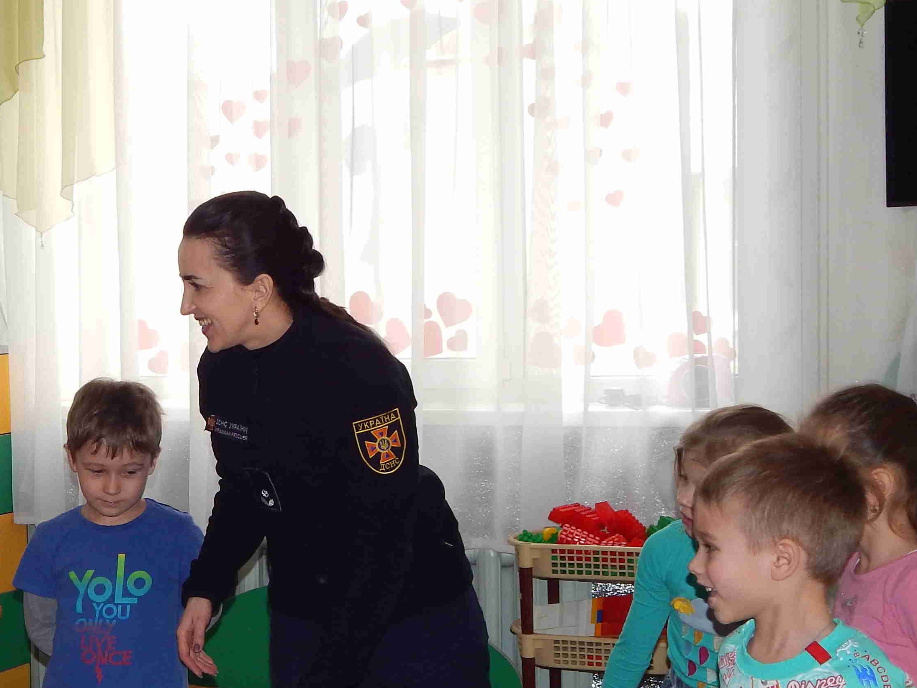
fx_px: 1907
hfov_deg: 26.3
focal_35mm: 72
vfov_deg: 20.3
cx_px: 135
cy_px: 480
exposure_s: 1/30
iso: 140
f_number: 3.3
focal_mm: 6.1
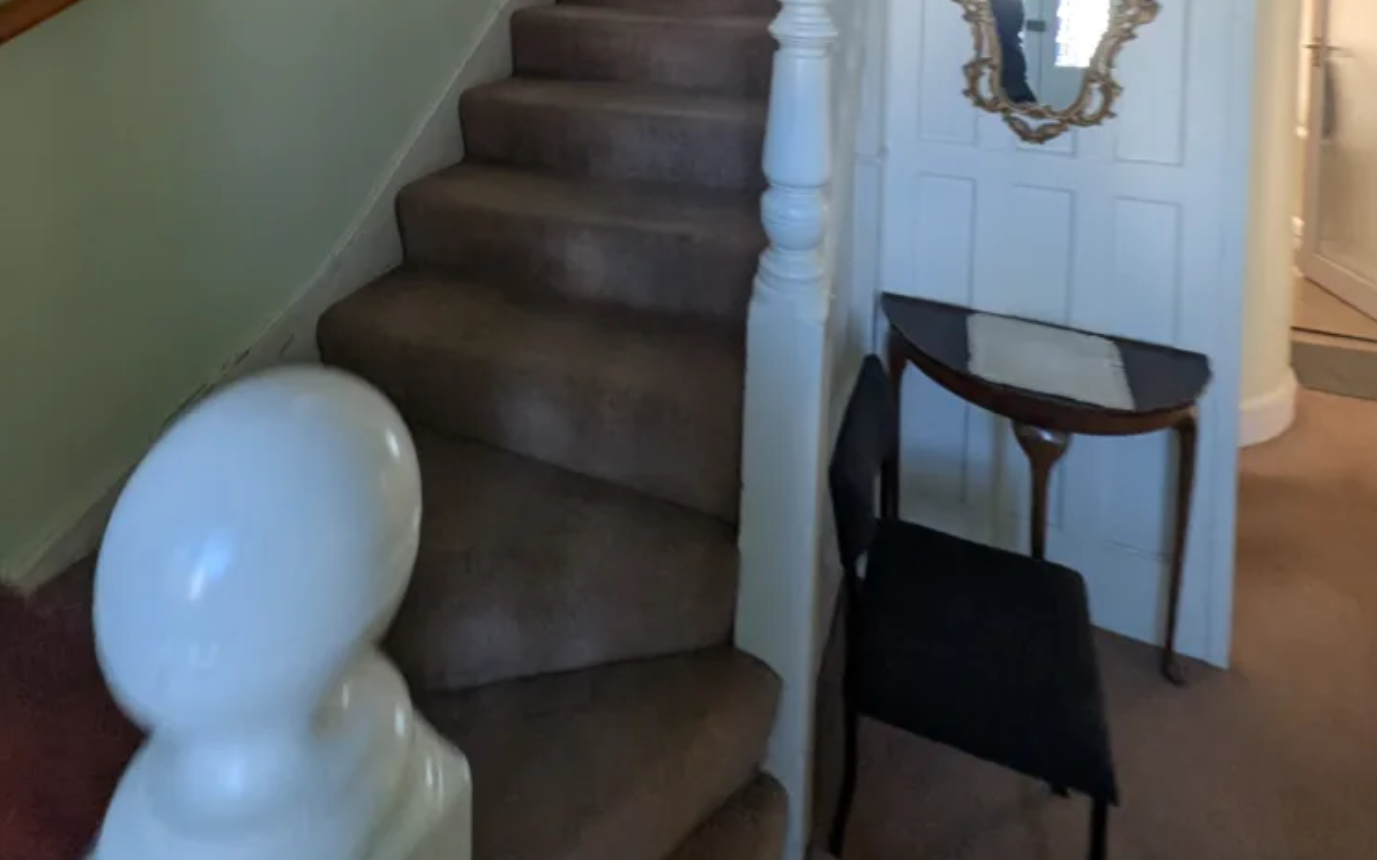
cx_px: 704
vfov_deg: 49.2
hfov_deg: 88.0
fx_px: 713
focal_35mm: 19
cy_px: -24
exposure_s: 1/70.8
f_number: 2.2
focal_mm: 1.54
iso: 167
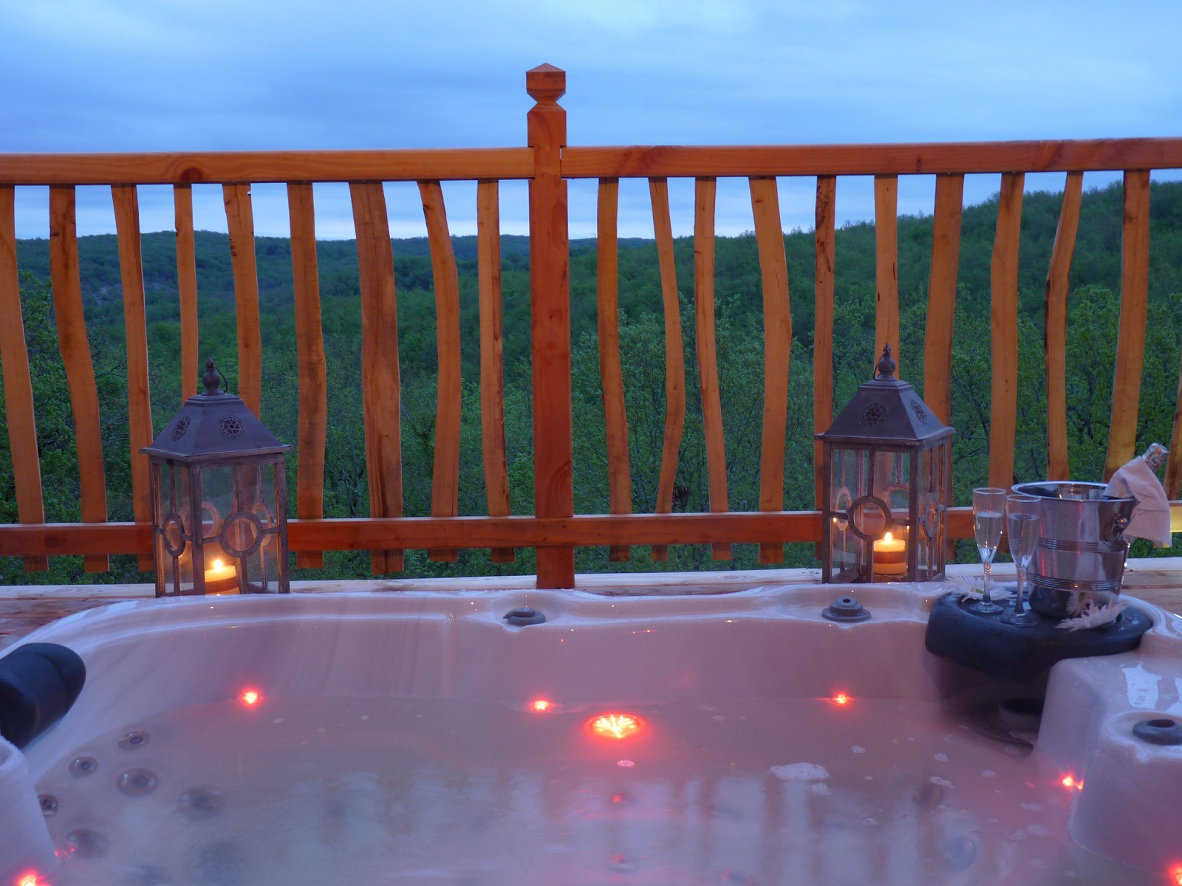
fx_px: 1332
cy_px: 443
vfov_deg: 36.8
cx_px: 591
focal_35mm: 39
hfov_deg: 47.9
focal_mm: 6.9
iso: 80
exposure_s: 1/4
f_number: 3
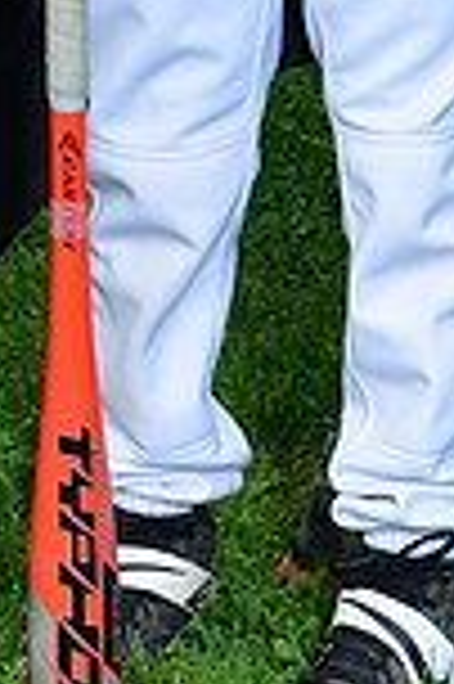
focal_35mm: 363
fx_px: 6882
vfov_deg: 5.6
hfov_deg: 3.8
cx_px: -7
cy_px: -526
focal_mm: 95
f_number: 10
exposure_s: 1/200
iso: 200
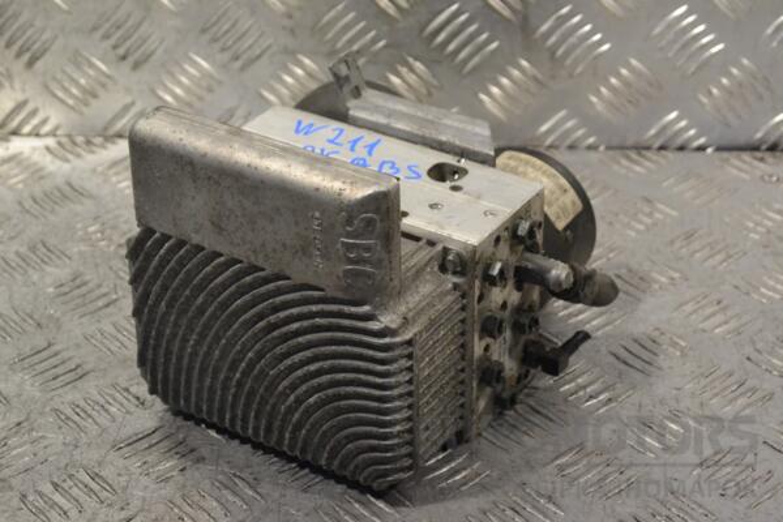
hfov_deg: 24.6
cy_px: 261
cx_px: 392
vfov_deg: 16.6
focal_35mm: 82
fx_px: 1794
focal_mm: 55
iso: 3200
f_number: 9
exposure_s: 1/320
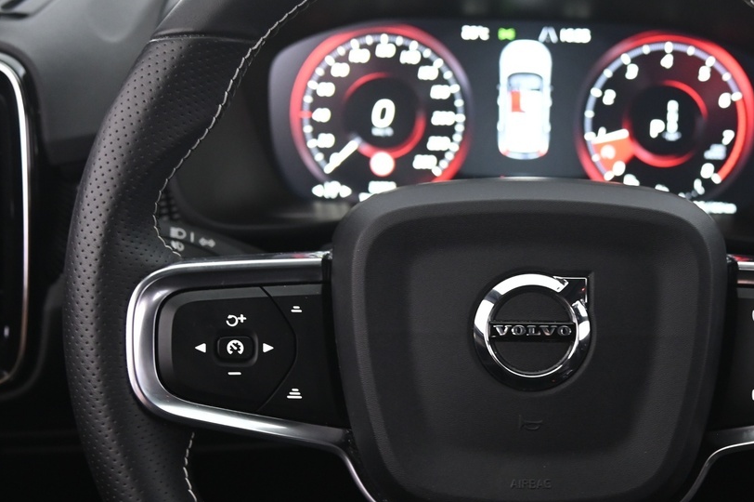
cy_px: 286
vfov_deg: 21.9
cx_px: 508
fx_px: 1297
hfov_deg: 32.1
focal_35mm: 62
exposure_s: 1/13
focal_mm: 31
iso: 2000
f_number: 4
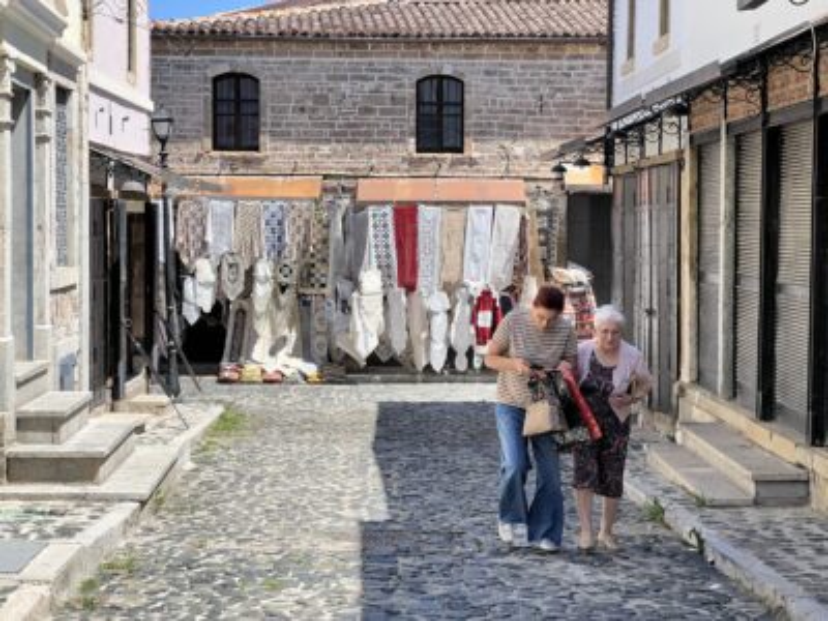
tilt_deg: -1.4
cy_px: 310
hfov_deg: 25.3
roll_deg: -0.1
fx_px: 1842
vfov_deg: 19.1
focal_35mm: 77
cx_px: 414
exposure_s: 1/392
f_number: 2.8
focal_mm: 9
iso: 32
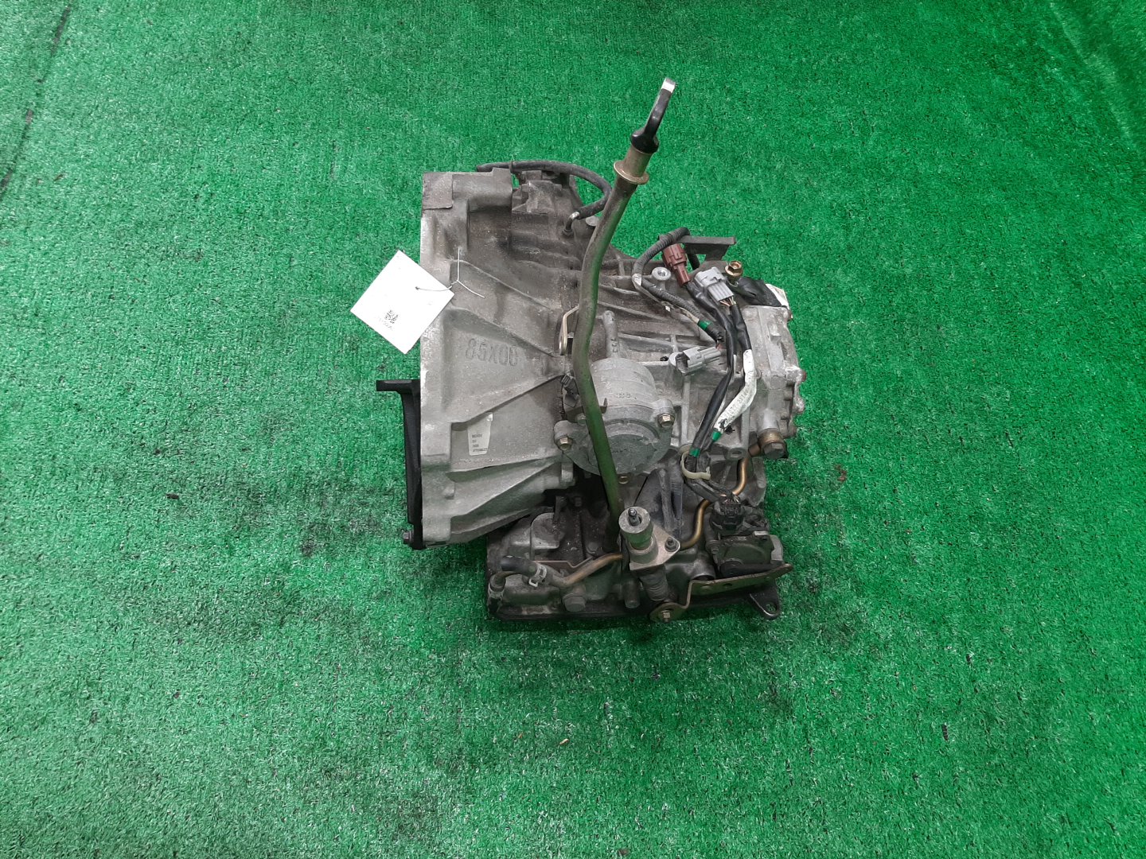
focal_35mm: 26
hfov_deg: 67.3
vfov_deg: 53.1
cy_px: 430
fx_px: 861
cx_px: 573
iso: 99
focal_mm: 3.93
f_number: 1.7
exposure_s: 1/50
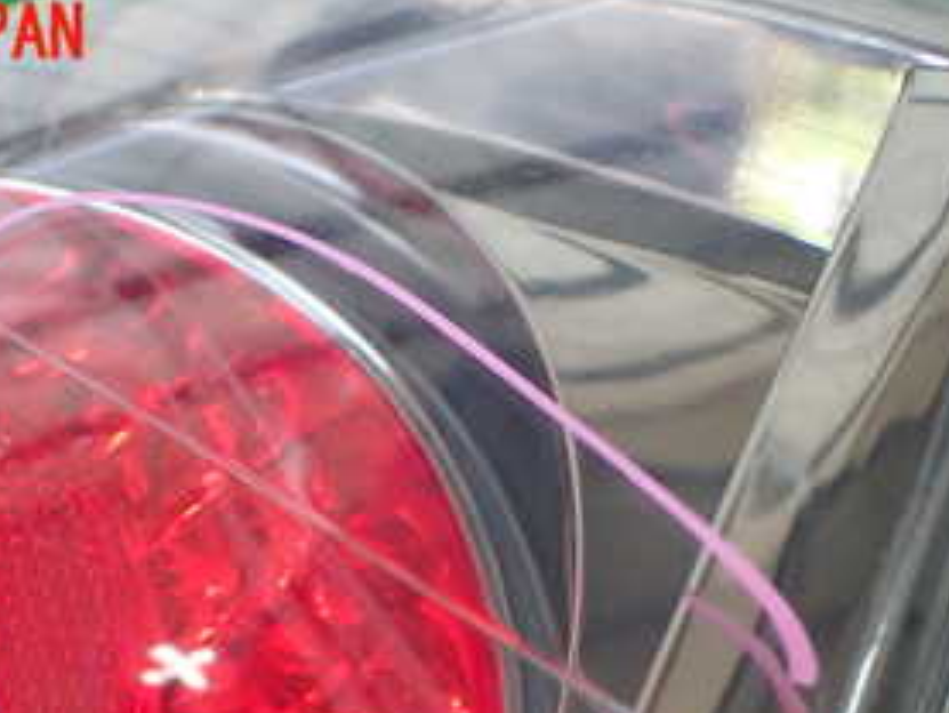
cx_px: 490
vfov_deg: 21.5
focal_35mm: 65
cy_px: 764
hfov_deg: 29.8
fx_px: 1783
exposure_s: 1/125
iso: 200
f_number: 2.3
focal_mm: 5.4
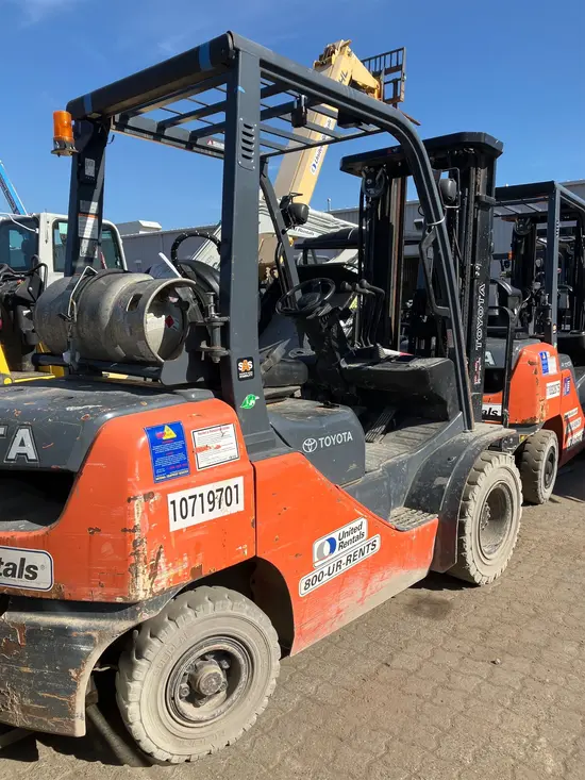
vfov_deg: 63.4
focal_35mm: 28
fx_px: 631
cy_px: 390
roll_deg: +0.3
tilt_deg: -3.1
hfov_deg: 49.8
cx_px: 292
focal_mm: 3.99
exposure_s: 1/2024
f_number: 1.8
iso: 32
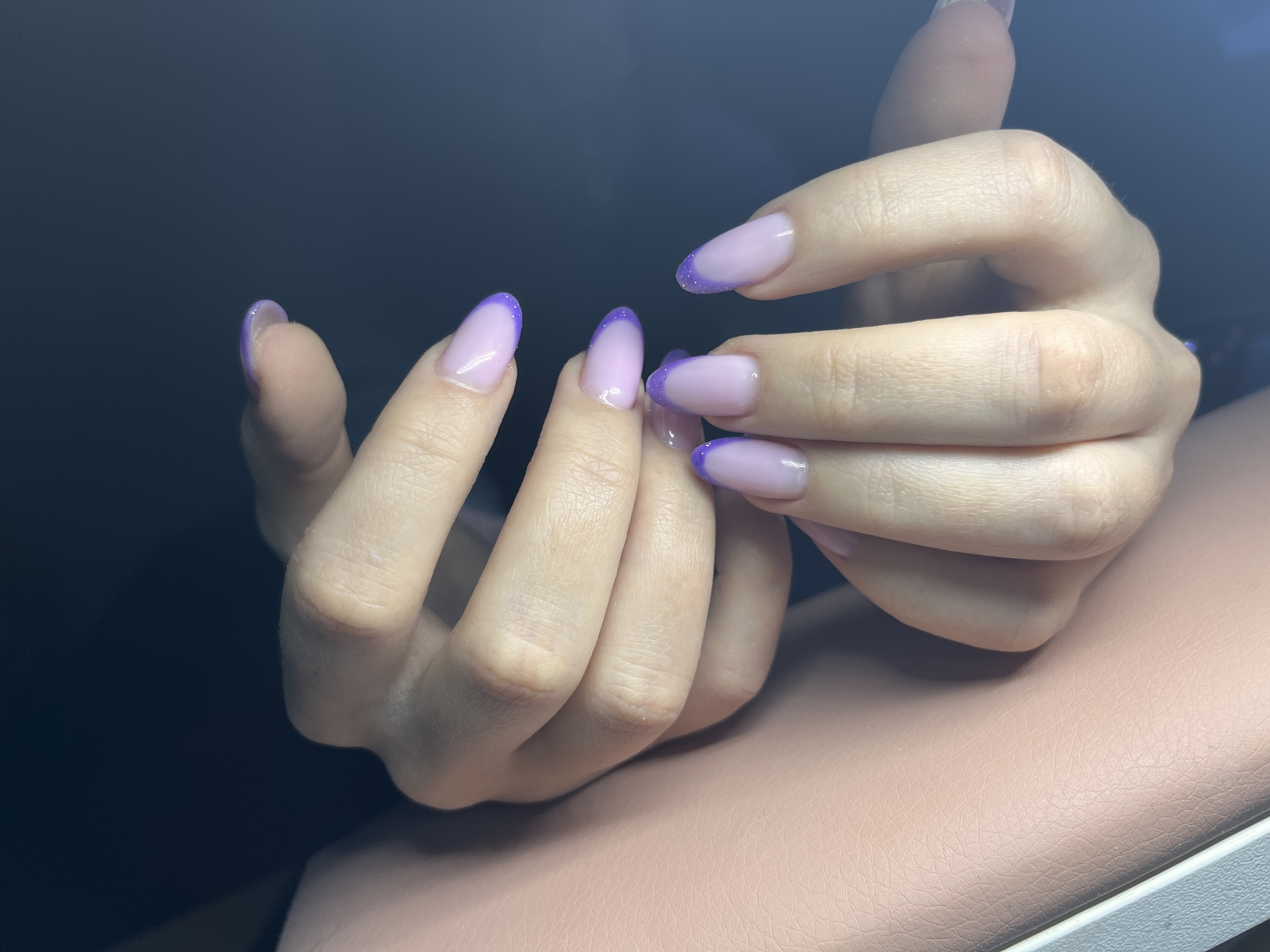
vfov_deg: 53.1
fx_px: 954
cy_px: 476
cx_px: 635
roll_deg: +25.0
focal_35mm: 26
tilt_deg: -14.4
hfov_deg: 67.3
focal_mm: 5.1
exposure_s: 1/121
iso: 64
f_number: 1.6
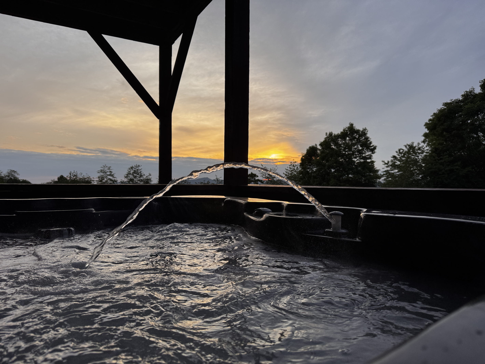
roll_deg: -0.7
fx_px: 336
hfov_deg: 71.6
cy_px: 182
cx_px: 242
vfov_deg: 56.8
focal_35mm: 24
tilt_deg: -0.7
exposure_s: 1/394
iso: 80
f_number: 1.78
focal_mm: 6.76
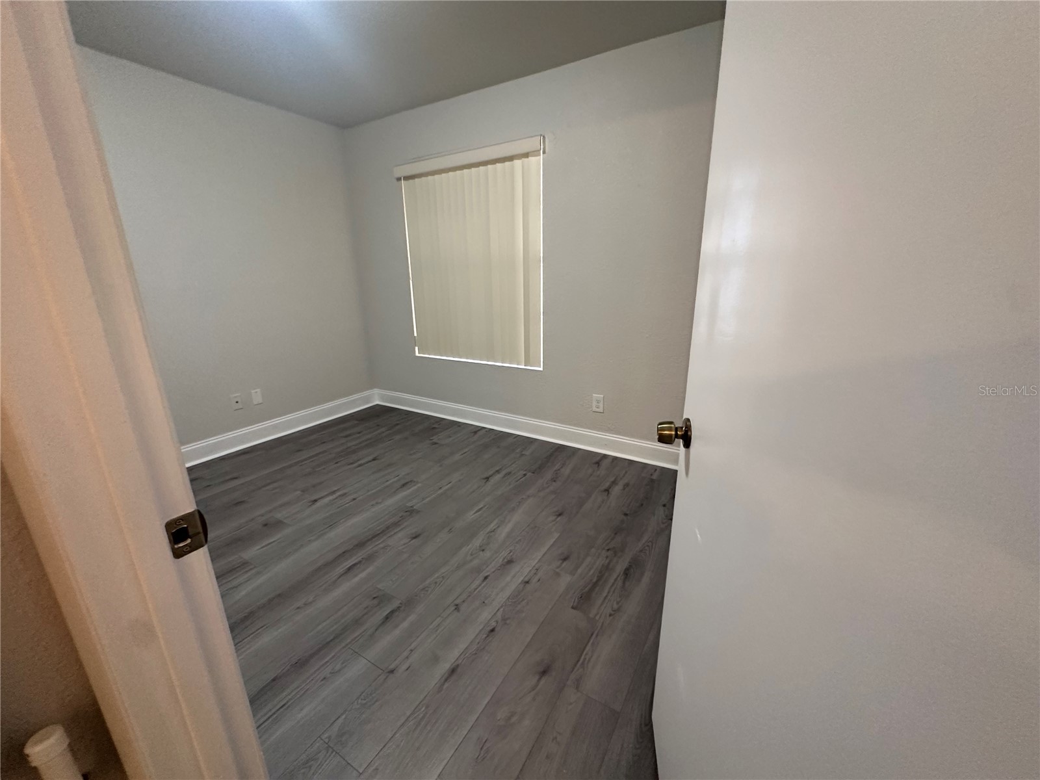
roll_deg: +2.3
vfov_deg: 85.7
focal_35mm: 14
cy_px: 390
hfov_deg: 102.1
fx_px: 421
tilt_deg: -13.0
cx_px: 520
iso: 320
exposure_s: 1/120
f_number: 2.2
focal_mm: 2.22
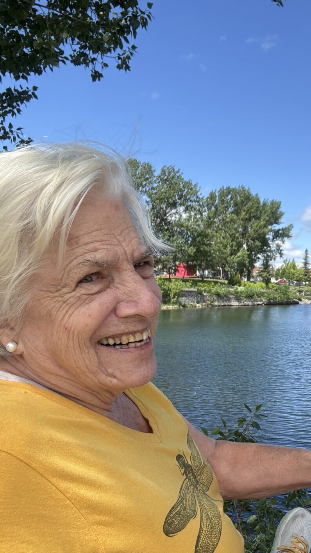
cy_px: 274
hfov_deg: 32.2
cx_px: 304
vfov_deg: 58.0
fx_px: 498
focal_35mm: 34
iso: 25
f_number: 1.9
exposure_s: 1/614
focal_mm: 2.69
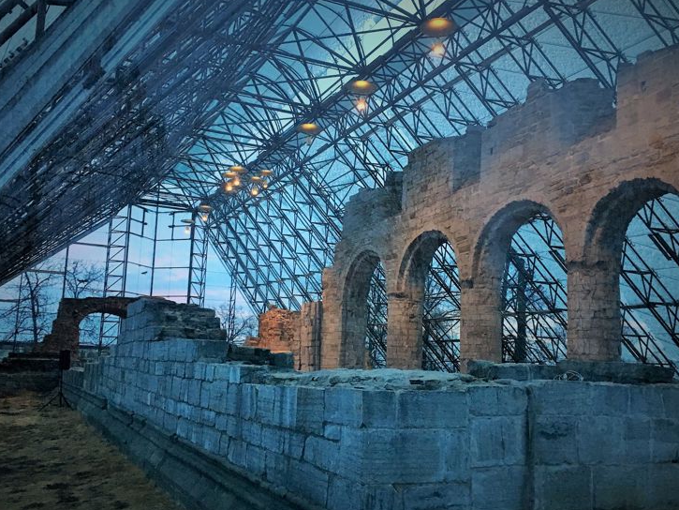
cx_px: 327
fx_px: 628
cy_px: 257
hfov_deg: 56.8
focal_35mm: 32
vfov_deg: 44.2
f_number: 2.2
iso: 200
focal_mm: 4.15
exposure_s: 1/17
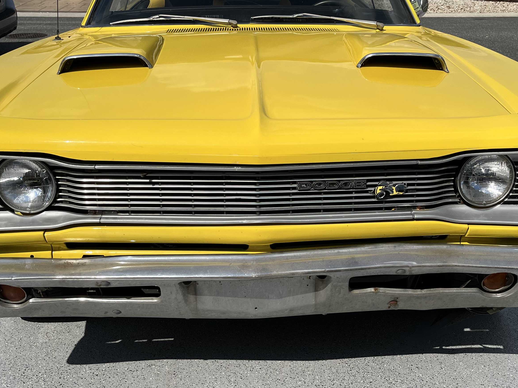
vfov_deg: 32.2
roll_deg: -0.4
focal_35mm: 45
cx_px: 273
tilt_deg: -22.1
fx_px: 673
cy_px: 206
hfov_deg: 42.1
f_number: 1.6
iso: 50
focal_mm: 5.1
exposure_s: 1/9091
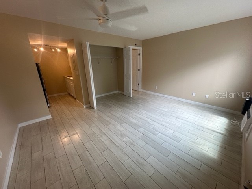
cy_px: 94
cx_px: 126
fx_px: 102
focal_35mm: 14
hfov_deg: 102.1
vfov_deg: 85.7
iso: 125
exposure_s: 1/120
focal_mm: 2.22
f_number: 2.2
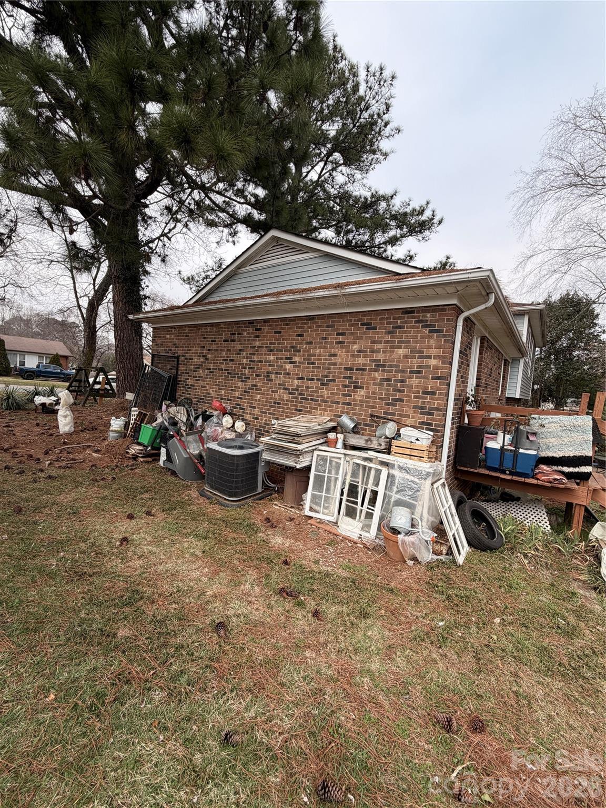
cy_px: 404
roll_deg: -4.0
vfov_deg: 102.1
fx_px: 327
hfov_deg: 85.7
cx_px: 303
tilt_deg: -2.6
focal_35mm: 14
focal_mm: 2.22
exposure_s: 1/751
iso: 40
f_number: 2.2
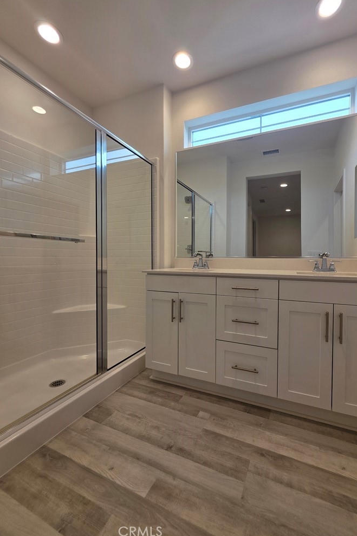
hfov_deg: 80.9
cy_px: 262
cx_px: 199
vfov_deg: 104.2
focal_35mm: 14
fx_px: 208
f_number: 1.9
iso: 32
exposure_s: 1/120
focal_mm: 2.2
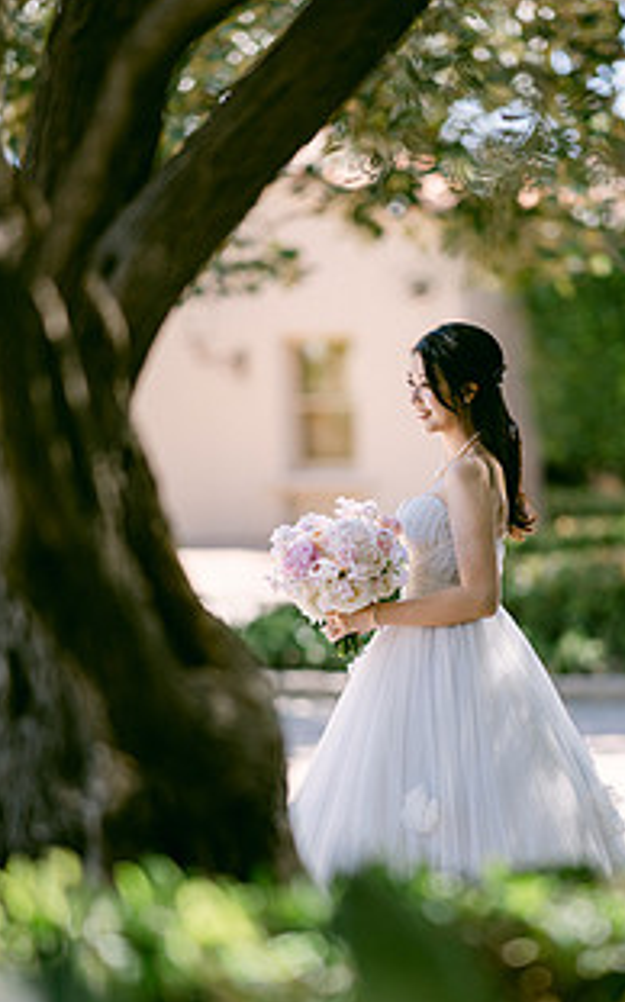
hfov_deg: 8.4
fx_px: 4230
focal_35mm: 155
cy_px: 625
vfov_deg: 13.5
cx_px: 416
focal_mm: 105
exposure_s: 1/2000
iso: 64
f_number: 1.4
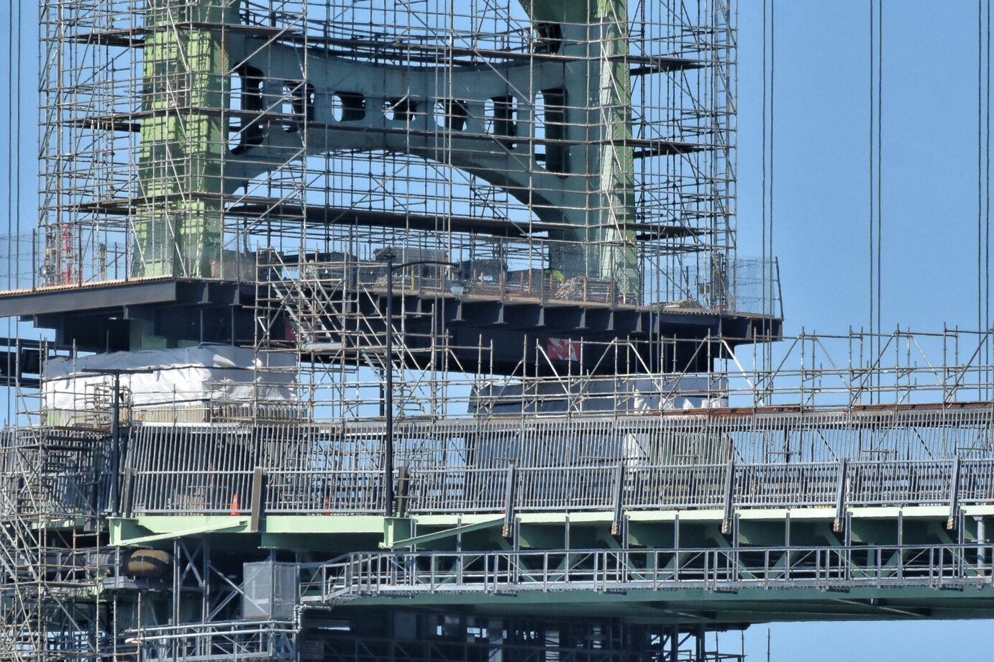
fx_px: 18413
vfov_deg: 2.1
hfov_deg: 3.1
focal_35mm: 667
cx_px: 362
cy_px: 323
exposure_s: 1/2000
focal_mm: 240
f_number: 8
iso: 500
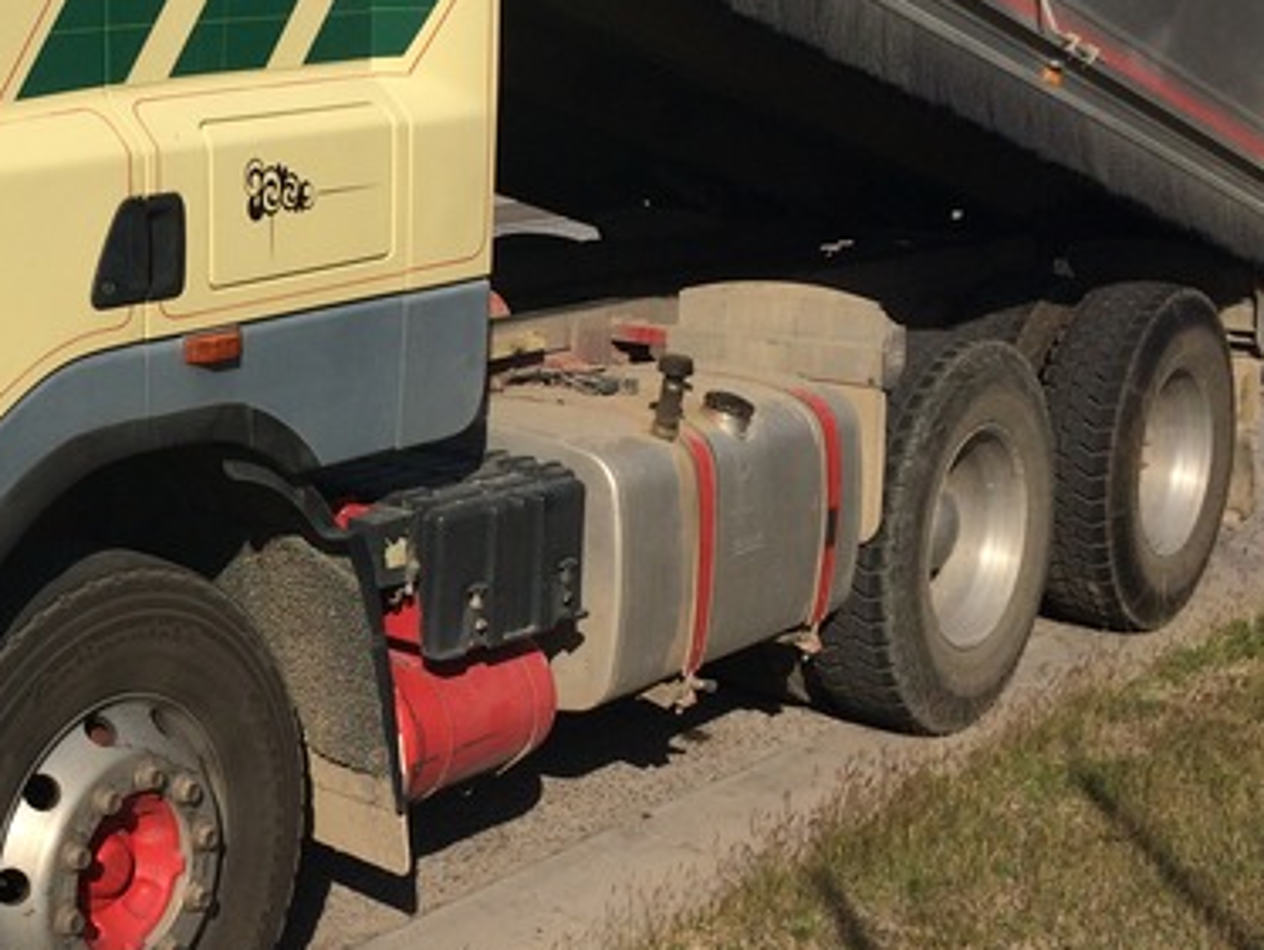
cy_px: 281
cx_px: 78
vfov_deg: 23.5
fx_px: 2265
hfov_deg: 29.6
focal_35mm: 62
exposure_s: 1/3731
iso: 32
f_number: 2.2
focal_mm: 4.15
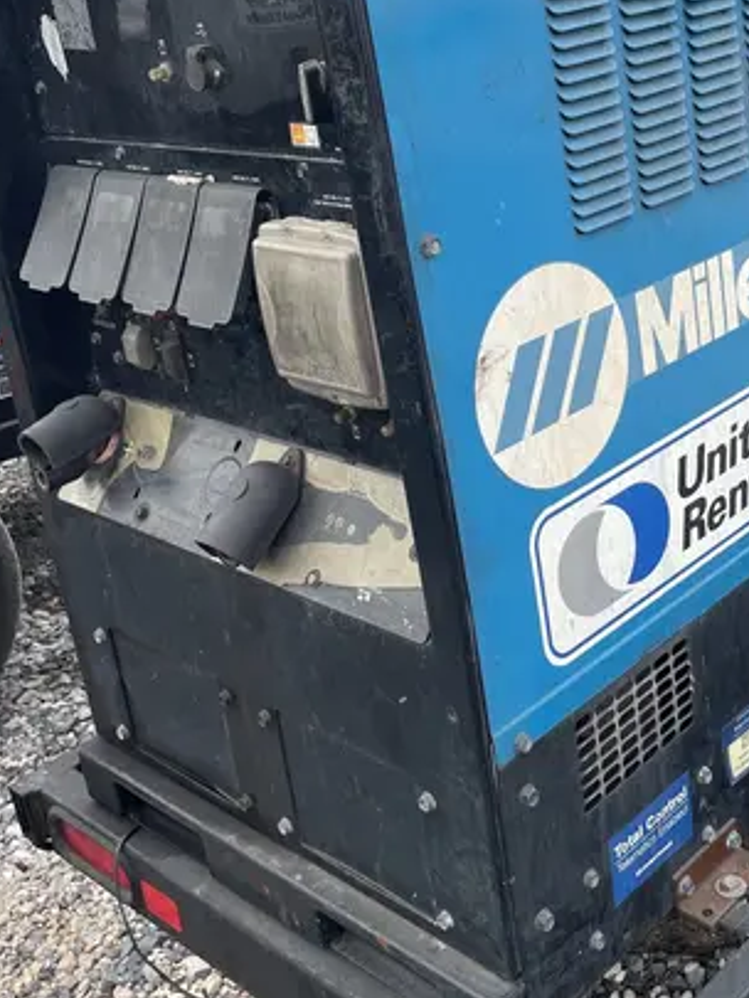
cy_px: 376
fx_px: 1355
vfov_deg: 40.2
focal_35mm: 47
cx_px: 572
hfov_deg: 30.3
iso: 32
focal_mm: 4.2
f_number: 1.6
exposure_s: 1/651
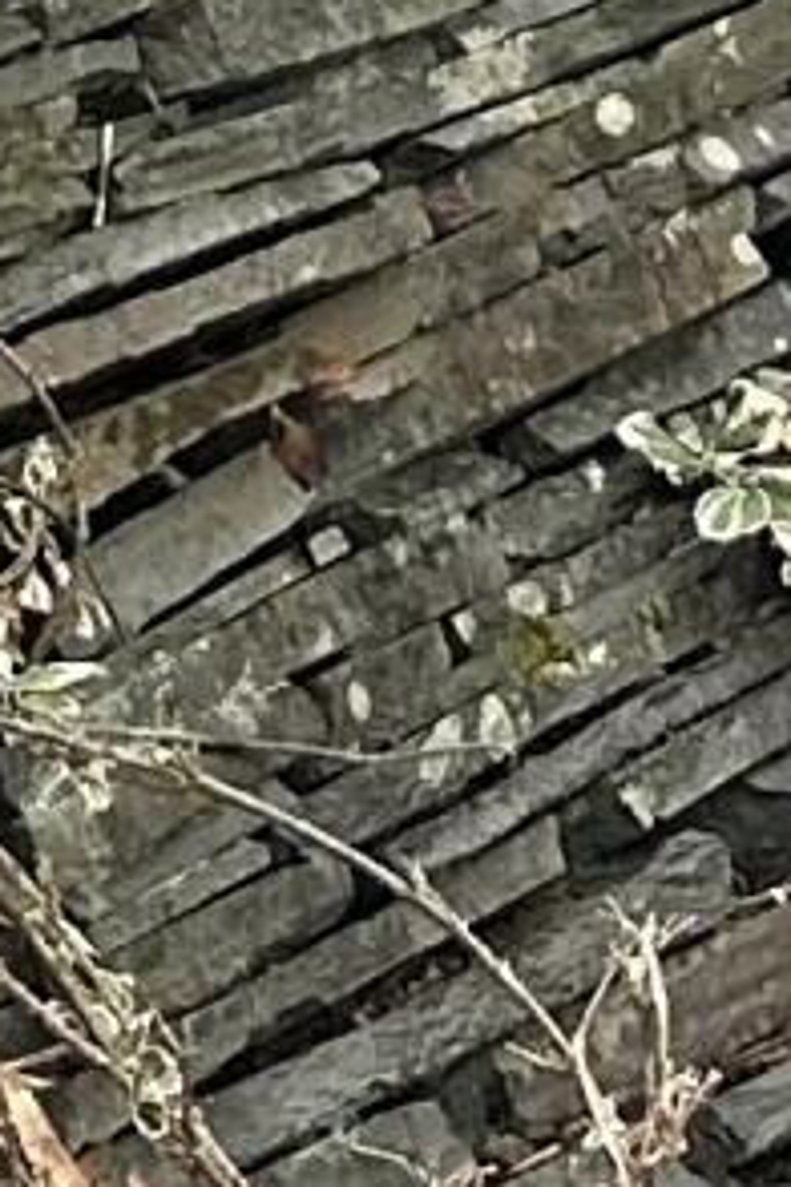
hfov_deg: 5.4
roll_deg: +2.6
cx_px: -319
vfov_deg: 7.1
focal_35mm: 255
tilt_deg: +5.5
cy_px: -2588
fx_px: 8404
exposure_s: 1/210
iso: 80
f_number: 1.78
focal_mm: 6.86
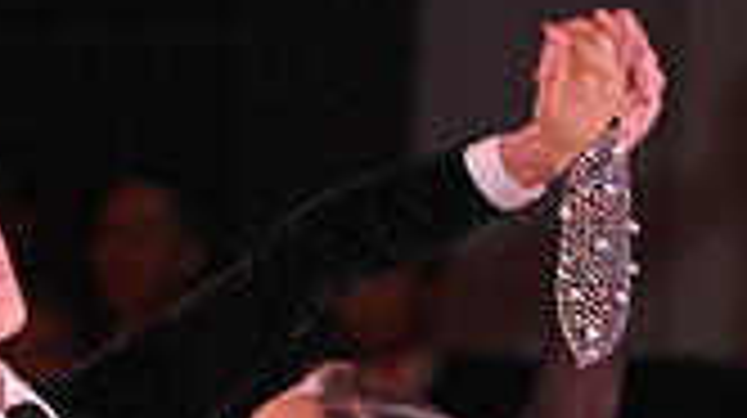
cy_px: 1276
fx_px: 12665
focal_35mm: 640
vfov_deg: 1.9
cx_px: 151
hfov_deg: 3.4
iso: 2000
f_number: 4.5
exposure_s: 1/200
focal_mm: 175
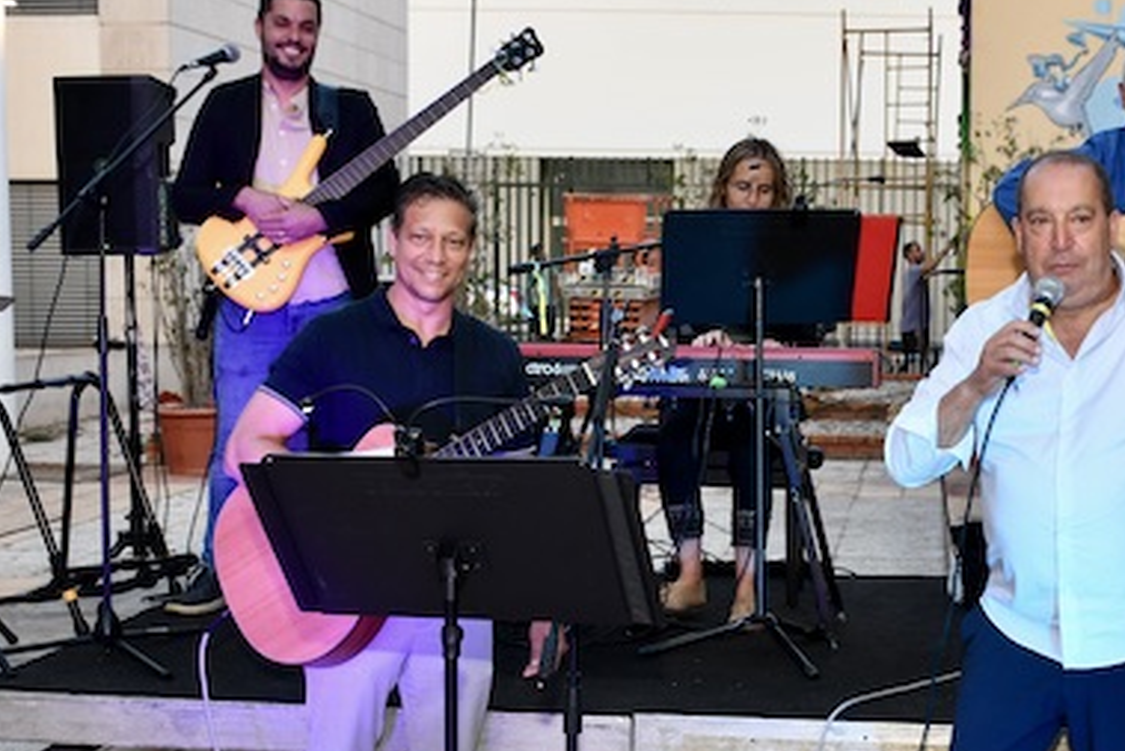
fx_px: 1907
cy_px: 444
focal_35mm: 61
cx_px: 772
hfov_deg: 32.5
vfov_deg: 22.3
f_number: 4
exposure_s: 1/60
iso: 400
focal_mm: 22
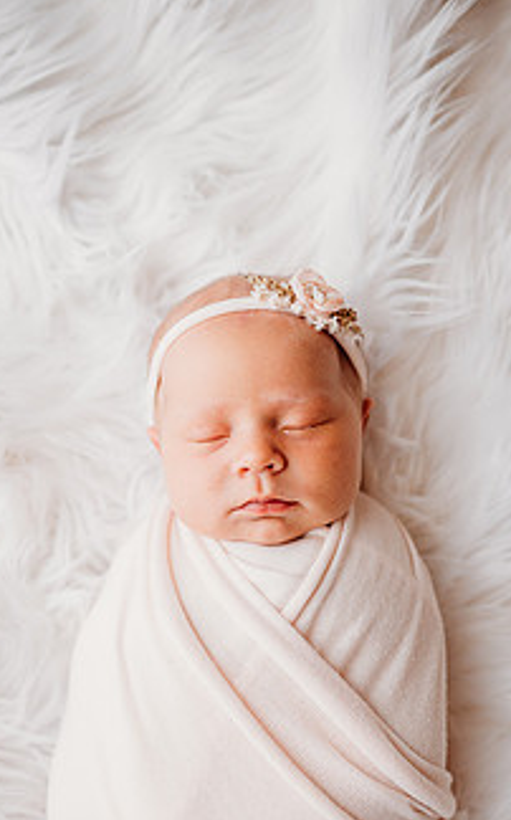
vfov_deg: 55.6
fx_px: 759
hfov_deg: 37.2
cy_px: 542
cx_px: 263
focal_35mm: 34
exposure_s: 1/200
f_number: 2.5
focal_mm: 24
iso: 64
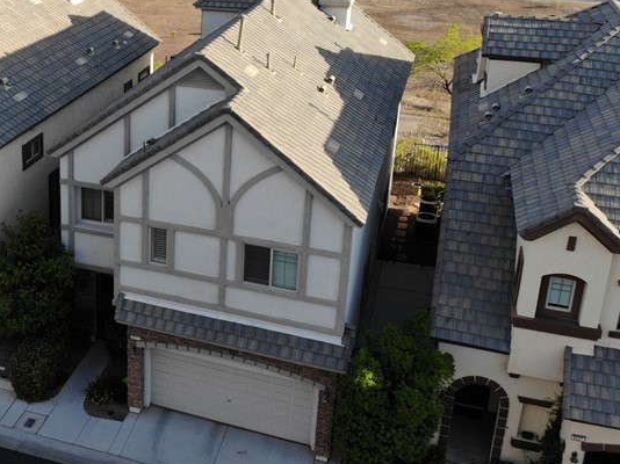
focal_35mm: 46
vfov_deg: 31.1
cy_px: 134
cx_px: 91
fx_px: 824
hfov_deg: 39.0
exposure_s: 1/452
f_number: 2.8
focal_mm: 4.5
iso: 100
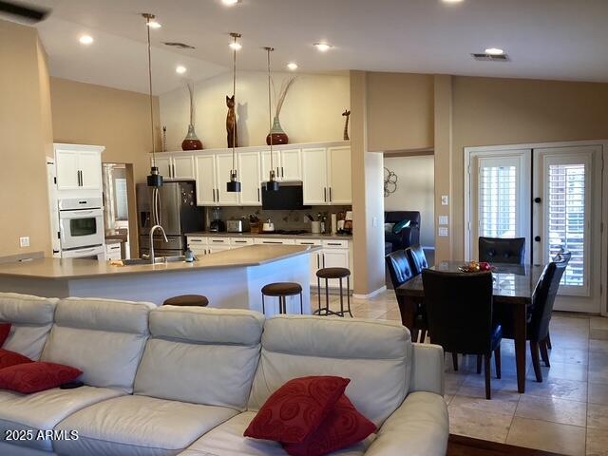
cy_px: 228
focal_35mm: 31
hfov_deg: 58.4
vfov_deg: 45.4
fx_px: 544
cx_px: 304
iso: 160
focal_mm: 3.3
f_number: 2.4
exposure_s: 1/60
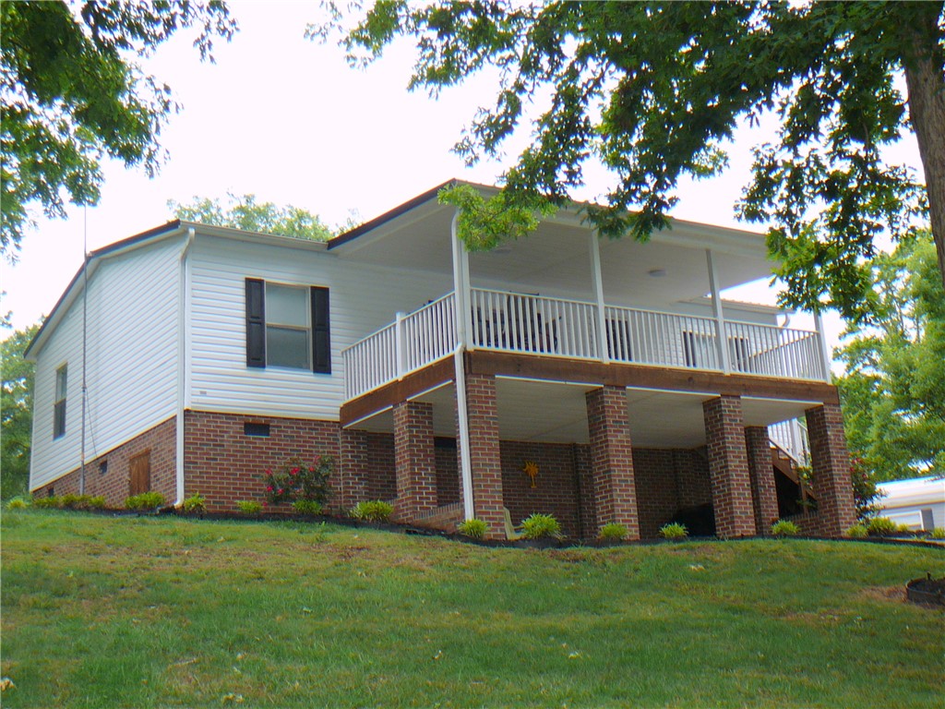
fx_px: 1283
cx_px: 472
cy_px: 354
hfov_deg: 40.4
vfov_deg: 30.9
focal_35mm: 47
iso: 80
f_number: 3.3
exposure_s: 1/160
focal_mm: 7
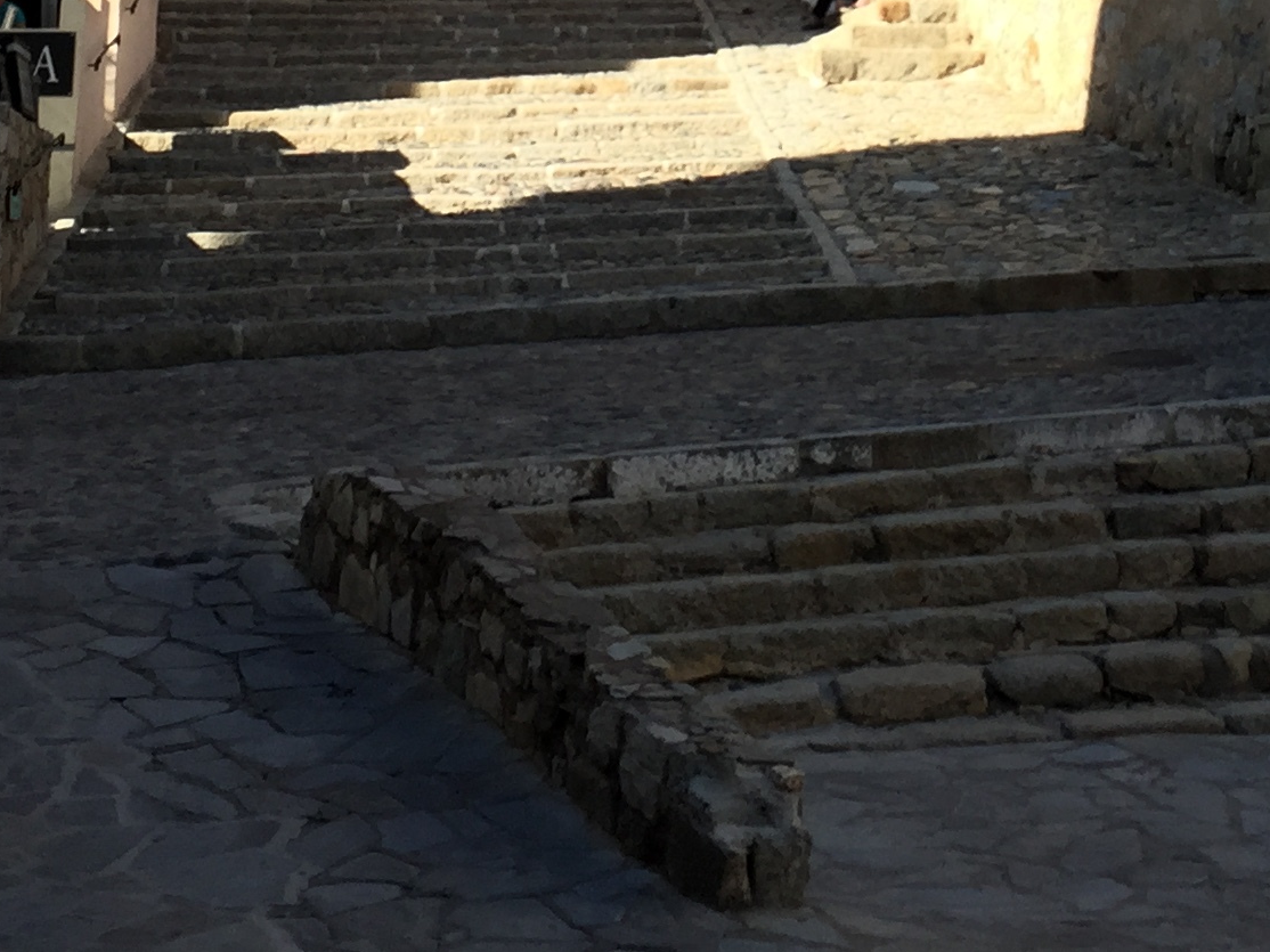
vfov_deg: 16.1
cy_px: -412
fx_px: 3118
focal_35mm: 85
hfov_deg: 22.9
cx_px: 888
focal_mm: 4.15
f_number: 2.2
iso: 32
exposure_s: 1/898
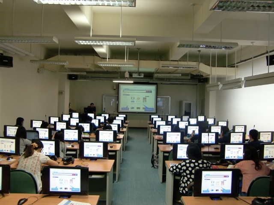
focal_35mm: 28
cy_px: 102
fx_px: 222
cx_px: 137
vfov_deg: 49.7
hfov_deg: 63.4
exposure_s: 1/60
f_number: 2.6
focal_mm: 4.9
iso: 250
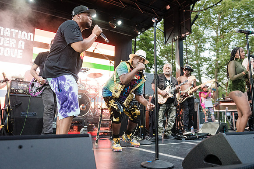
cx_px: 127
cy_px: 84
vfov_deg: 45.0
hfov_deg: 63.6
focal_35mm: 29
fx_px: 205
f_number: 3.5
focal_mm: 29
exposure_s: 1/250
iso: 3200
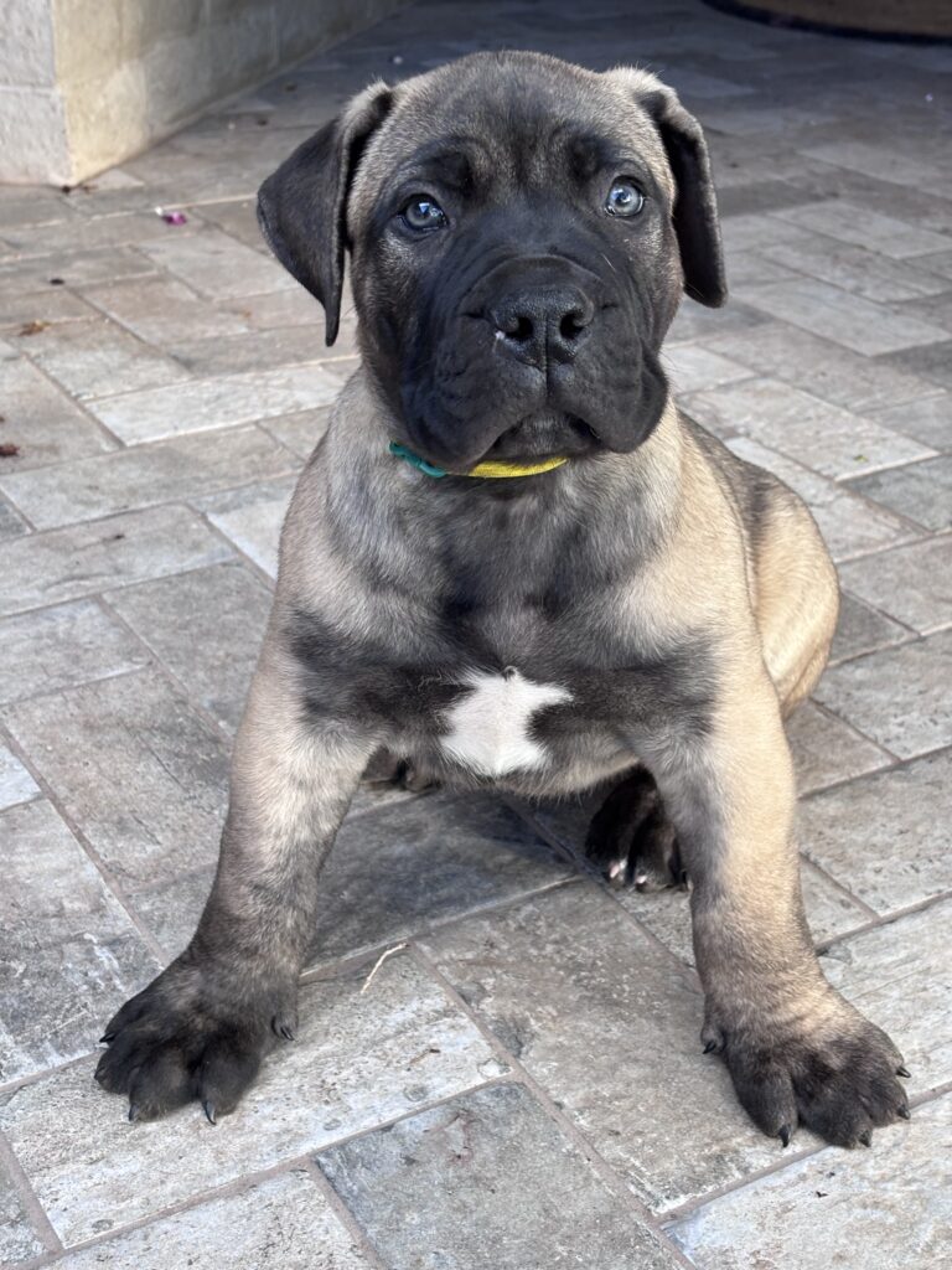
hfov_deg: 28.0
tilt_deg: -27.6
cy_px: 635
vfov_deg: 36.8
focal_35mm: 52
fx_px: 1907
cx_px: 476
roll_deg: -3.0
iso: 50
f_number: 1.6
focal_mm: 5.96
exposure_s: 1/111
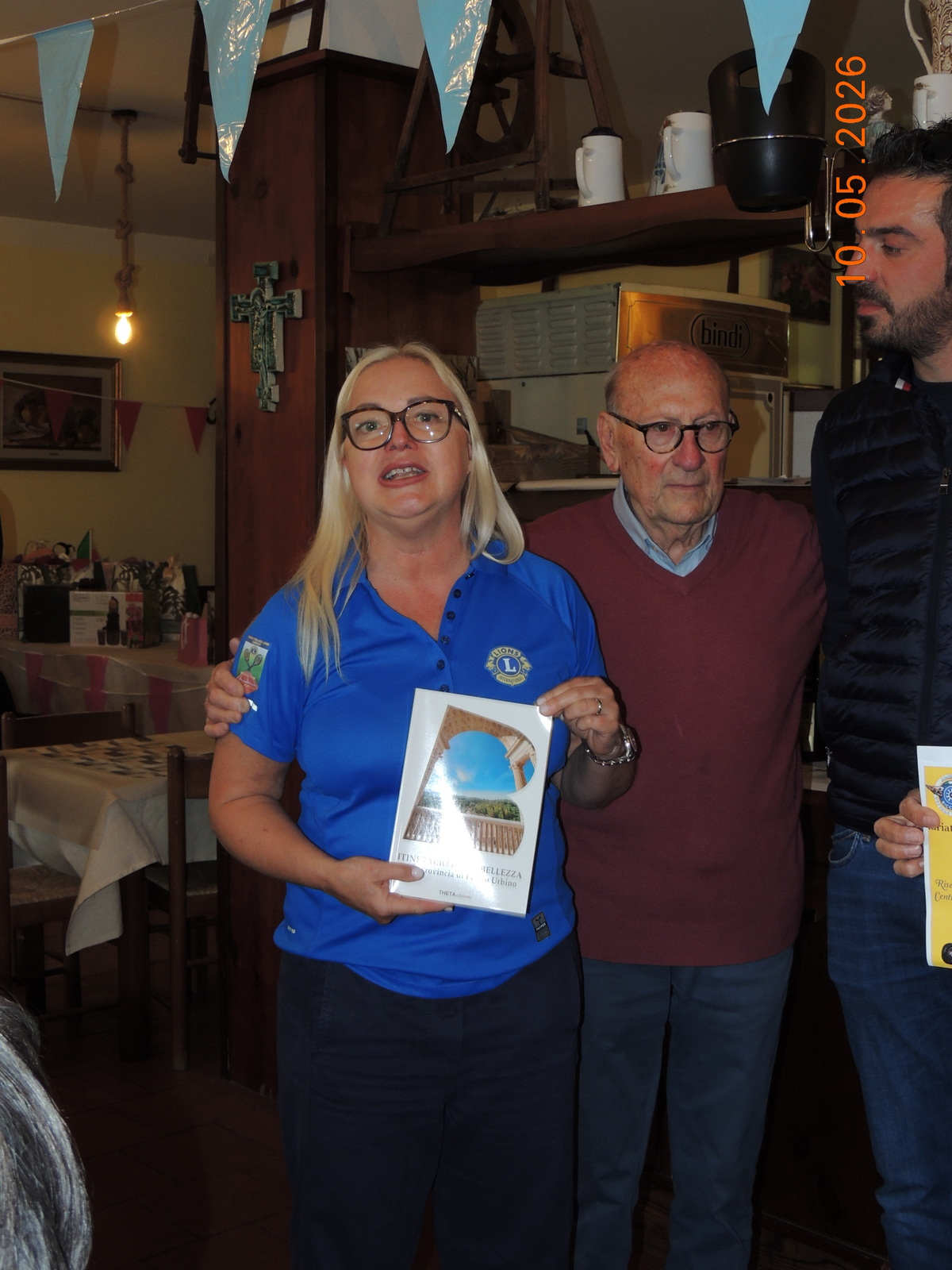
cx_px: 476
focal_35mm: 47
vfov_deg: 40.4
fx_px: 1723
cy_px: 635
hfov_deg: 30.9
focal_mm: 8.3
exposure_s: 1/30
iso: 200
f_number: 3.5
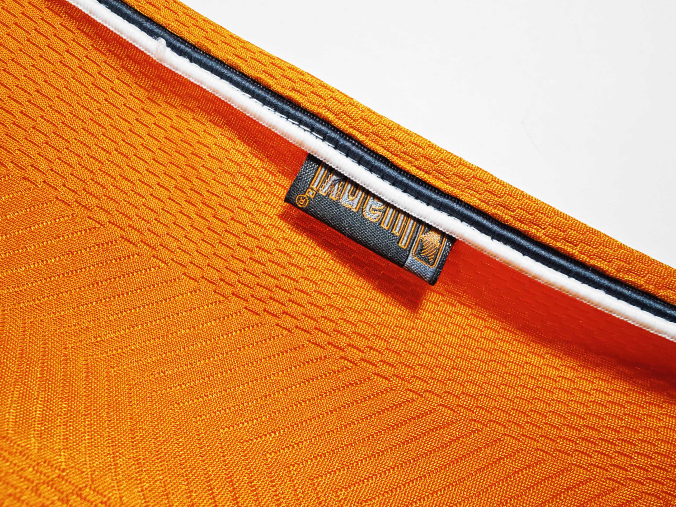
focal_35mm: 23
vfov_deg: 58.9
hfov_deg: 73.9
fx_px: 449
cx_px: 338
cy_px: 254
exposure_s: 1/50
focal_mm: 2.59
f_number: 2.2
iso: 86
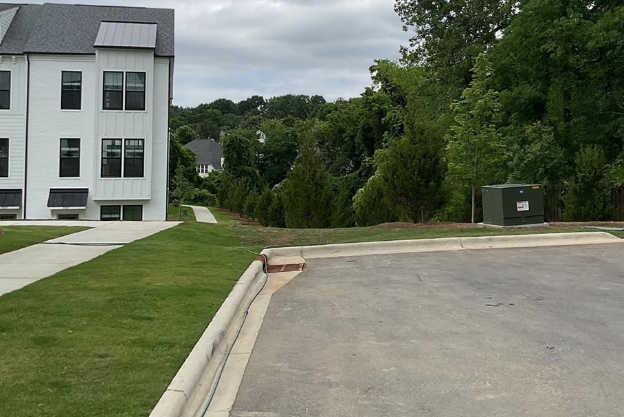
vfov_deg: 26.2
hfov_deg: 38.7
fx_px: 884
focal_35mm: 51
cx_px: 368
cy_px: 111
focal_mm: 3
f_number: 1.8
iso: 16
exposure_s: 1/2227
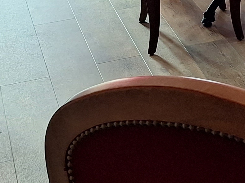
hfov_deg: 15.4
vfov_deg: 11.2
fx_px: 842
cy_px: -191
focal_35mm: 119
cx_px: 360
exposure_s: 1/50
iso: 80
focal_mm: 5.54
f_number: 1.8
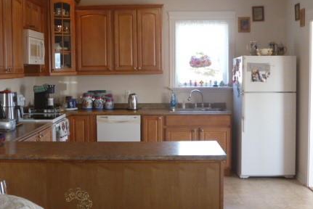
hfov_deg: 36.7
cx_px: 122
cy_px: 102
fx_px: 470
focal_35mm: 54
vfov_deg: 25.1
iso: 250
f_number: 3.5
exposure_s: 1/30
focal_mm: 6.3
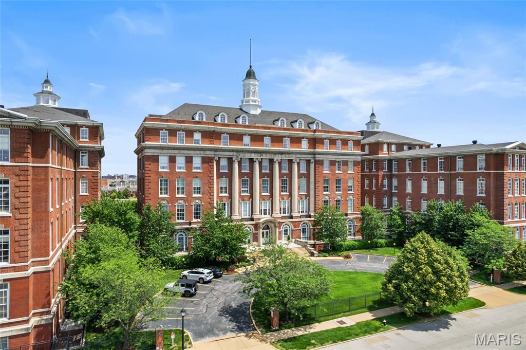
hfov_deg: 78.6
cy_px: 175
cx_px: 263
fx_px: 321
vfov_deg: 57.1
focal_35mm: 22
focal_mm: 8.38
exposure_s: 1/2500
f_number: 2.8
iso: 110
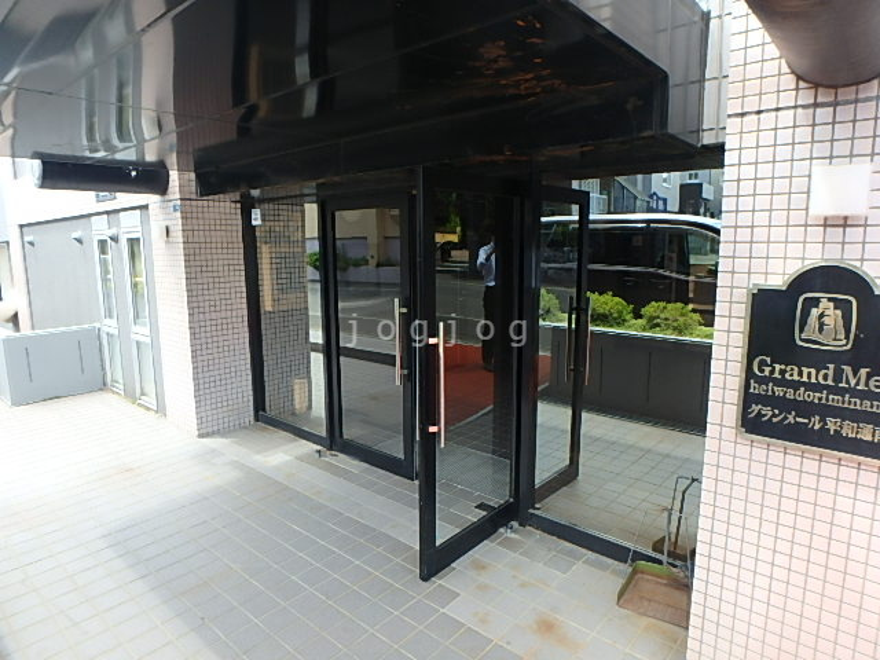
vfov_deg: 63.4
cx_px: 440
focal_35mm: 21
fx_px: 534
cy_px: 330
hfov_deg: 79.0
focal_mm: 3.7
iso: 125
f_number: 3.5
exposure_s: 1/100
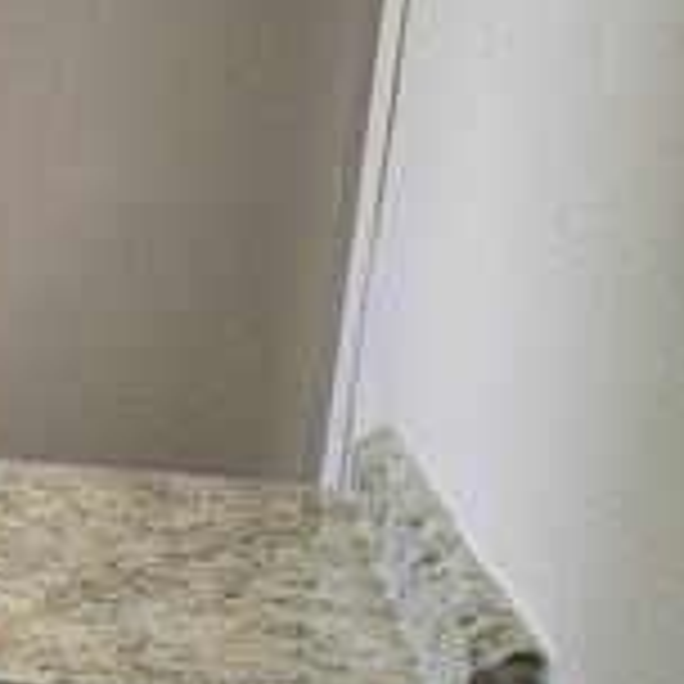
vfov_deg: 17.9
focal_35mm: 97
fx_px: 2168
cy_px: 382
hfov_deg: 14.6
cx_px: -711
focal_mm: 4.3
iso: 125
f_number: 1.5
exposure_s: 1/60
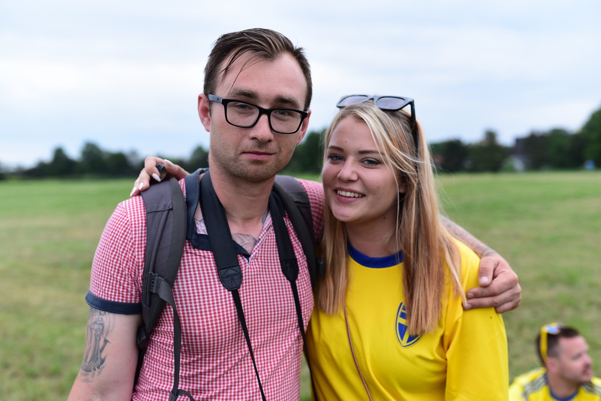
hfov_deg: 54.4
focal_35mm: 35
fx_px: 585
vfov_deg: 37.9
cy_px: 200
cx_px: 300
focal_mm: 35
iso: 100
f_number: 2.8
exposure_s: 1/60
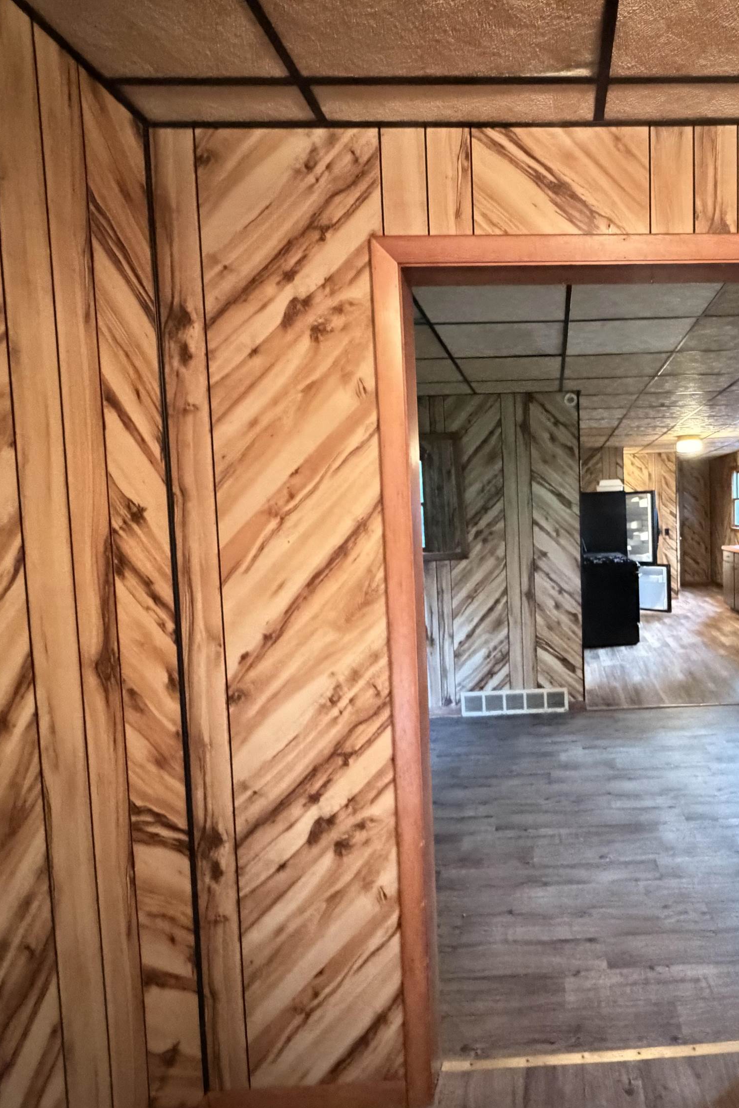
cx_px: 584
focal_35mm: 20
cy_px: 562
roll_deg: +0.8
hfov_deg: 57.6
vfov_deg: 84.0
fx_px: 616
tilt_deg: -3.0
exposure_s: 1/30
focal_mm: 2.22
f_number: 2.2
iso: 2000
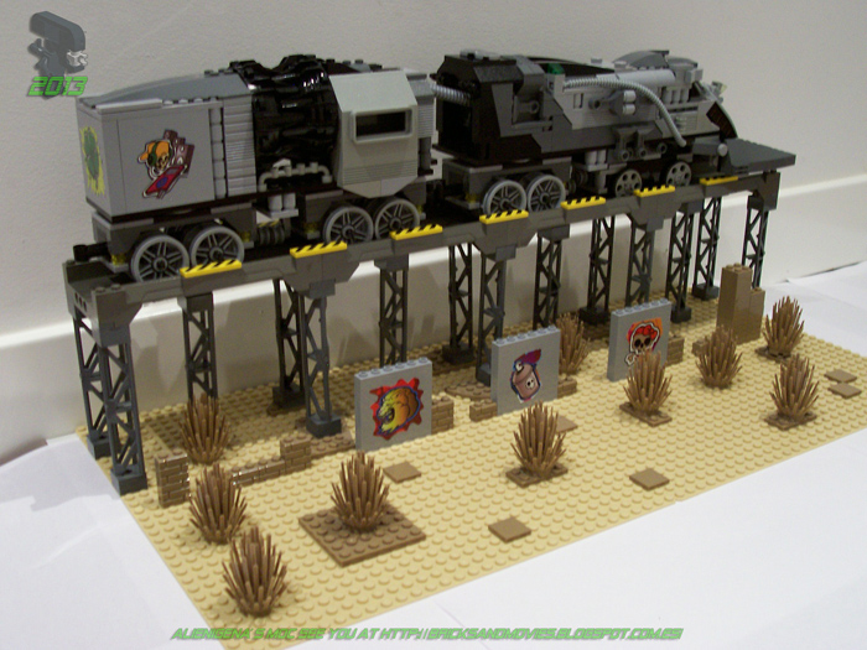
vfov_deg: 34.3
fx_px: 1052
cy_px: 325
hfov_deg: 44.8
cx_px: 434
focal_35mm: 42
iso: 160
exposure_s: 1/16.8
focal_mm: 7
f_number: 2.9
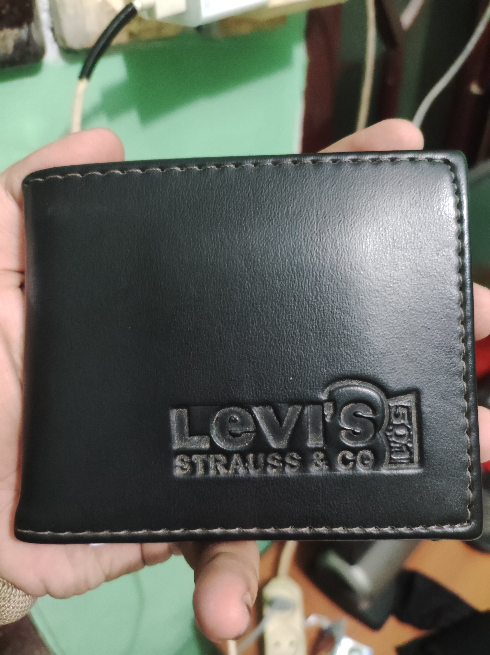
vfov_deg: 91.1
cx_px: 245
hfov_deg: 74.6
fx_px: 321
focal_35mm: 17
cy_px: 328
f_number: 1.79
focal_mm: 4.74
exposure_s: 1/25
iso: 3502
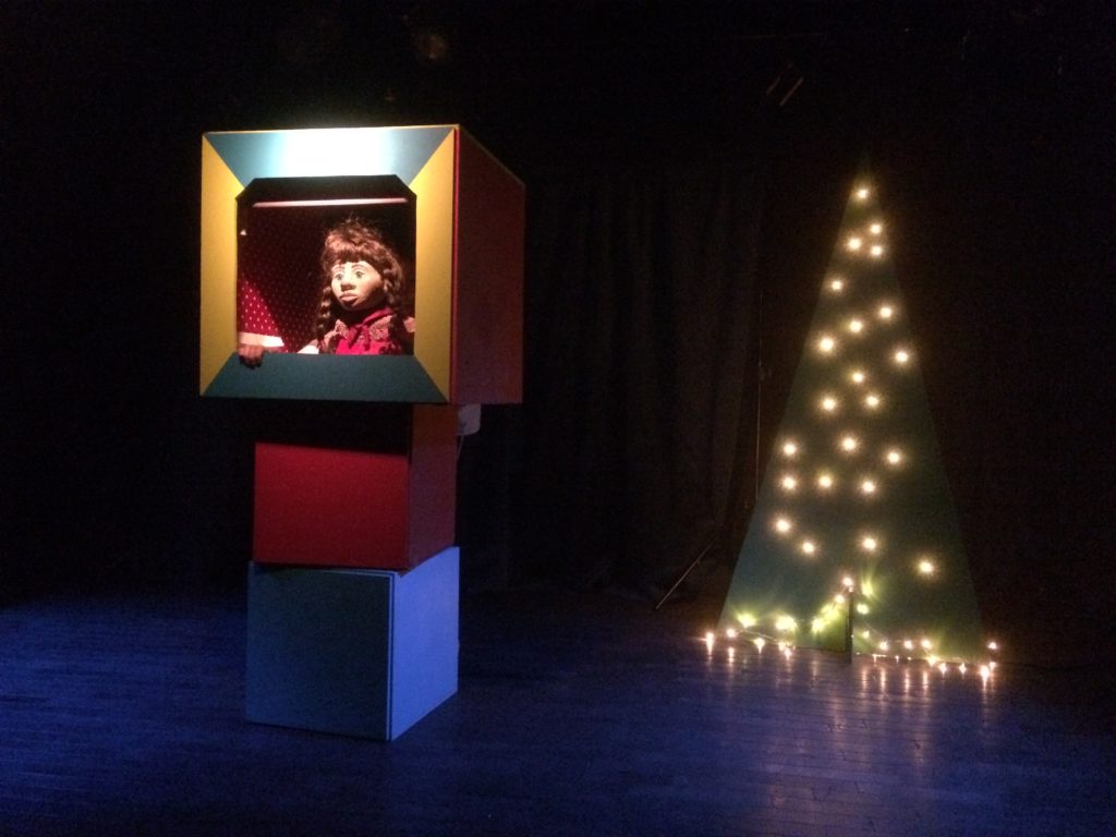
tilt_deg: -1.9
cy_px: 418
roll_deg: -1.2
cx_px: 558
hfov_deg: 61.7
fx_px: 935
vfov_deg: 48.2
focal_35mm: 29
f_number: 2.2
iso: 1000
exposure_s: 1/17
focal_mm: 4.15
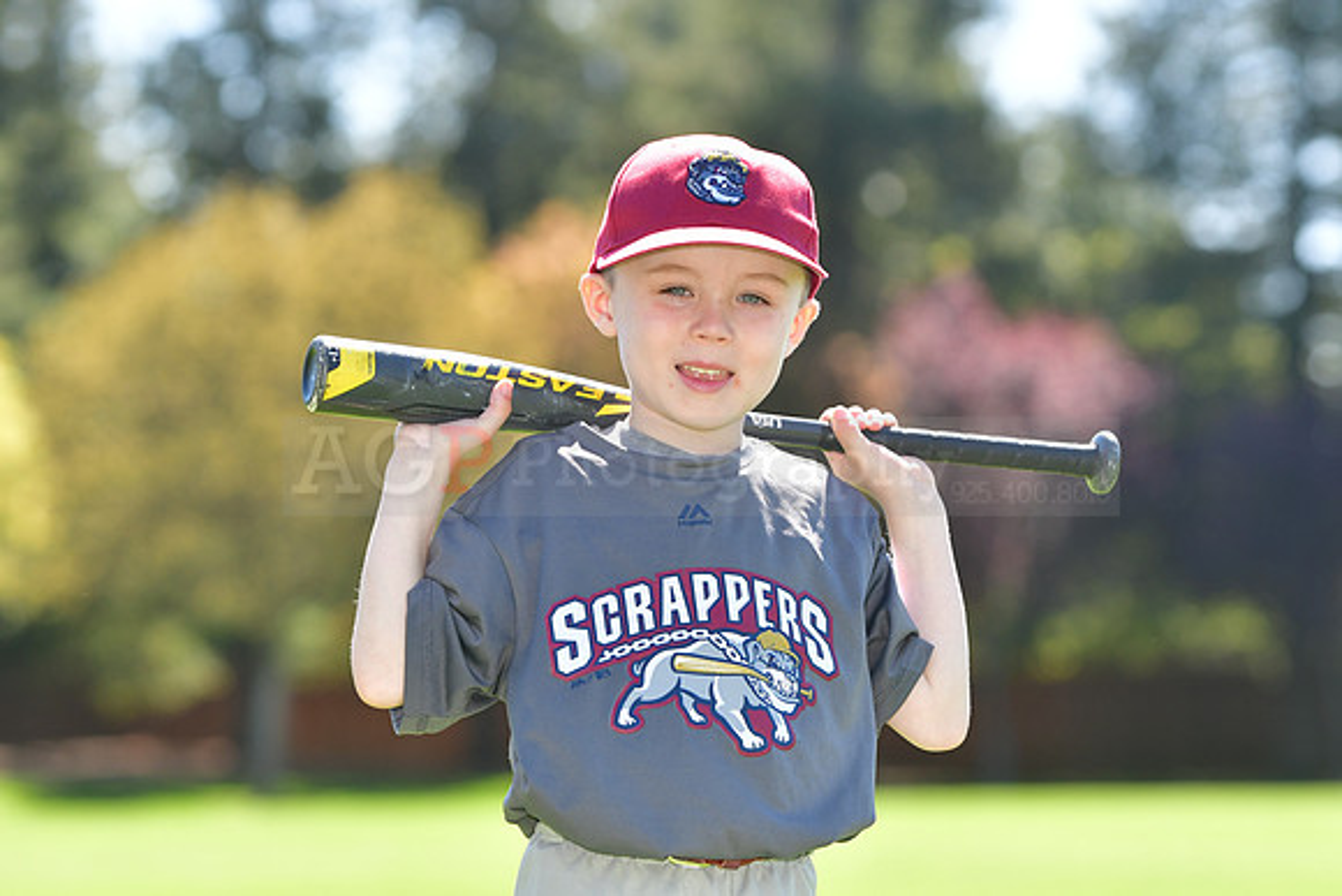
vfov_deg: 7.6
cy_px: 448
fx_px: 6711
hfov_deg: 11.4
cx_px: 671
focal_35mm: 180
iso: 400
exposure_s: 1/1000
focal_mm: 120
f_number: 4.5
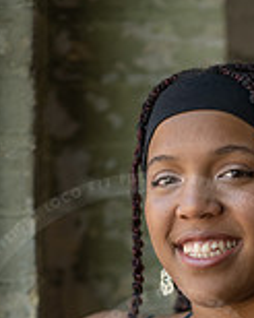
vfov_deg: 8.2
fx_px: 2192
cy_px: 423
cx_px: 211
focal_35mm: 233
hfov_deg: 6.6
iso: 320
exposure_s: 1/400
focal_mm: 85
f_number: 1.8
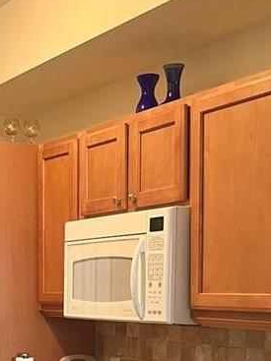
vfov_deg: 22.6
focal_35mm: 85
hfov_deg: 16.8
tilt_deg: -1.6
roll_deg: +0.4
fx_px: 888
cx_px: -33
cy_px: 301
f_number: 1.6
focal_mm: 5.1
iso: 250
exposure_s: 1/60
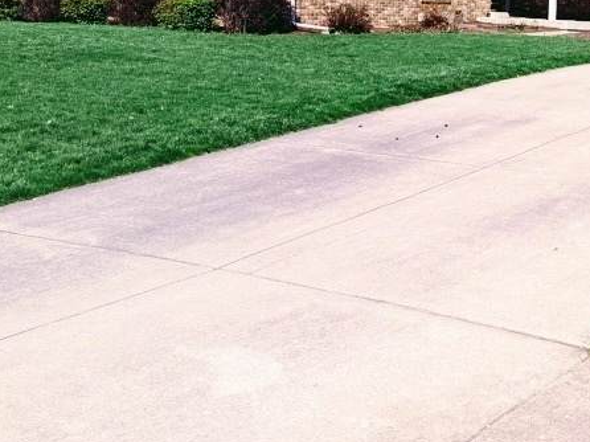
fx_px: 954
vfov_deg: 25.6
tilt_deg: -5.0
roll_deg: -2.0
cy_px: 86
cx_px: 599
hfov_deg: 31.6
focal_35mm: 56
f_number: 1.78
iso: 80
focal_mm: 6.76
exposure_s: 1/7353
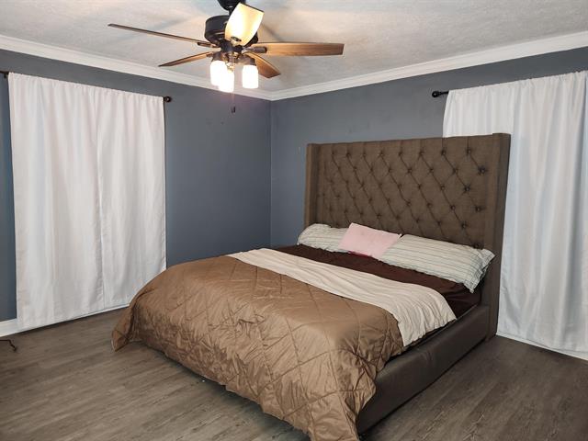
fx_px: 391
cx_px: 294
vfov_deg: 58.9
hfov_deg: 73.9
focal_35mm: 23
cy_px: 220
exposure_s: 1/30
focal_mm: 5.4
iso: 100
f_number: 1.8
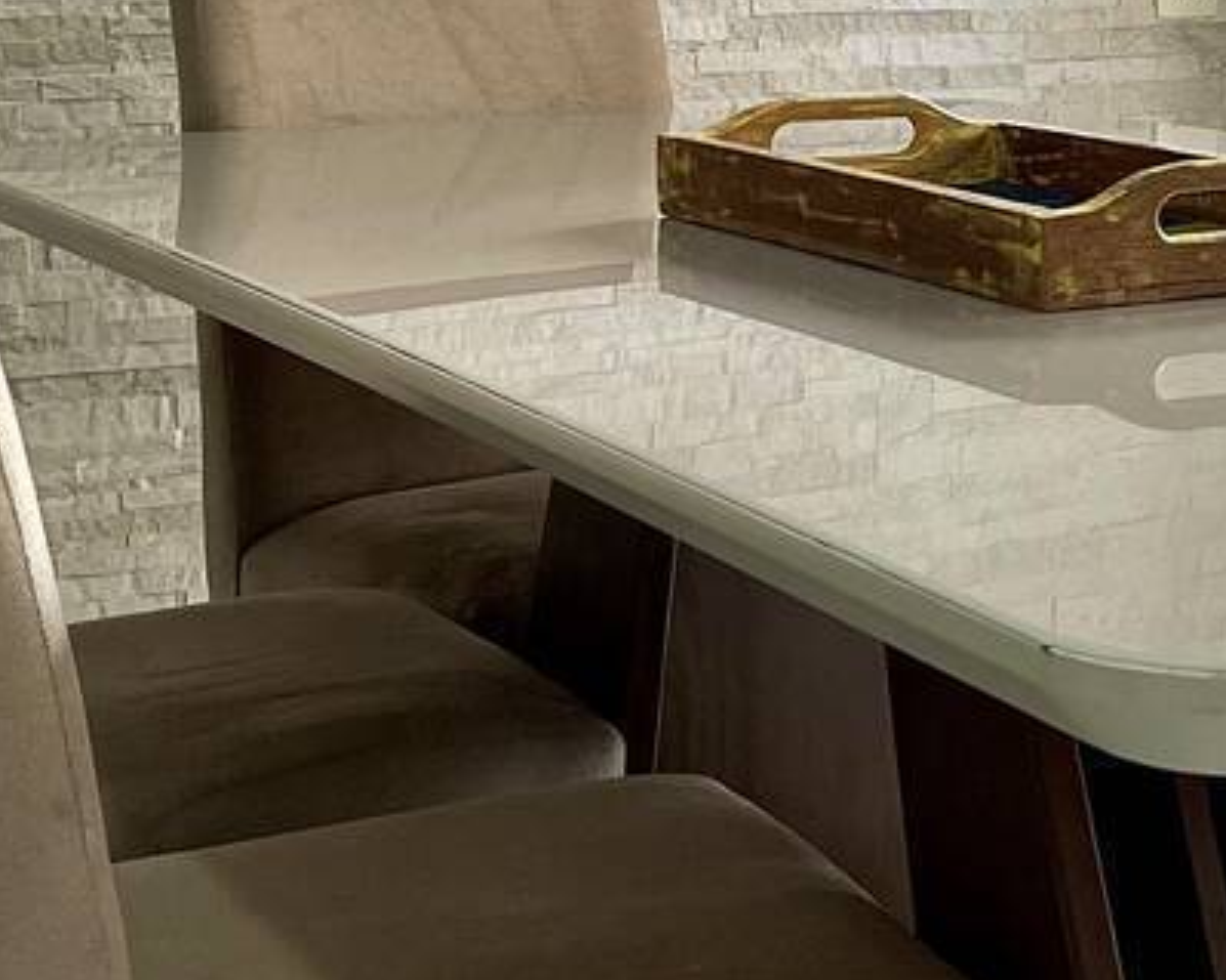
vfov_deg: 17.3
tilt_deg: -7.3
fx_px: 3192
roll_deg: -0.3
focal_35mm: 88
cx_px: 1094
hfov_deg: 21.3
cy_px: 166
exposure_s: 1/120
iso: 100
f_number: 1.6
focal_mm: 5.1
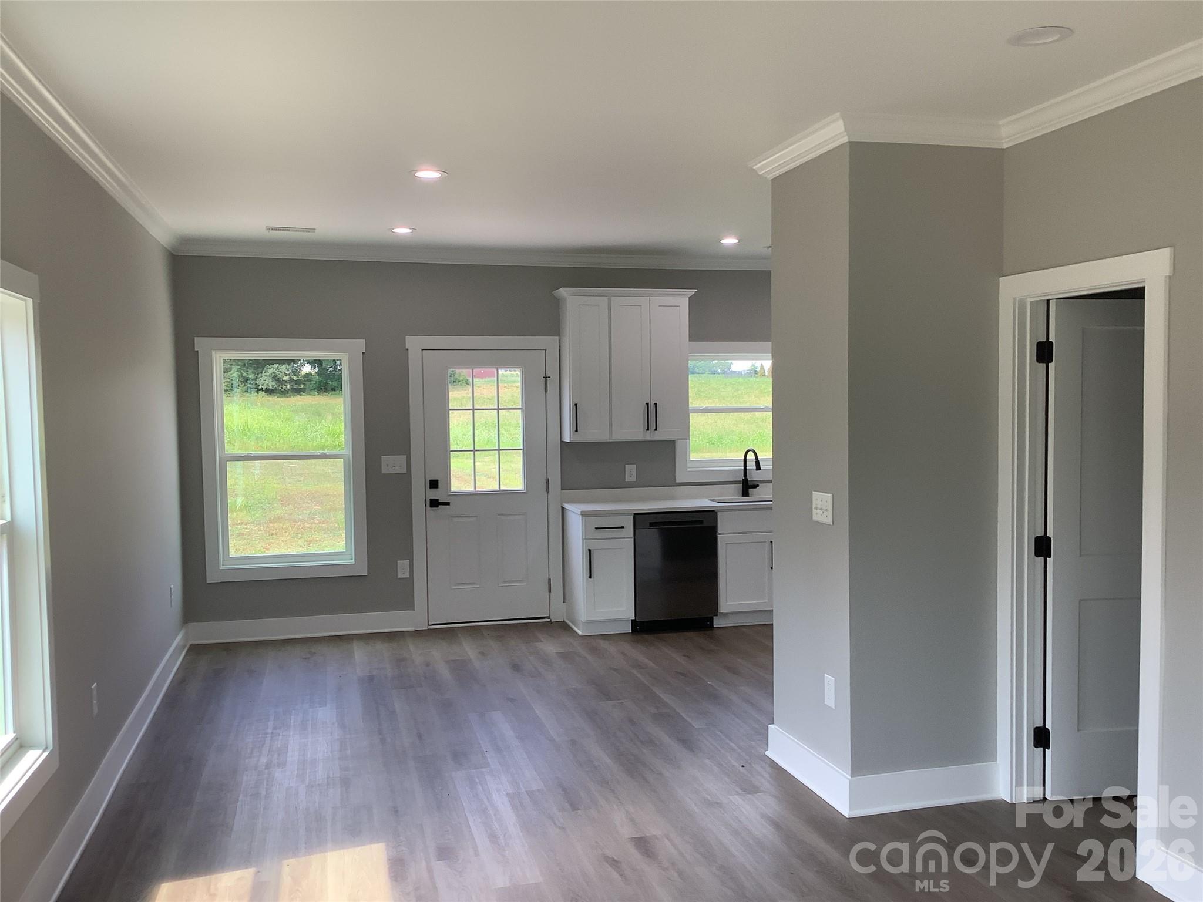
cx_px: 602
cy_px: 451
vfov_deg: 45.4
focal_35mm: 31
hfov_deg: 58.4
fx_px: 1077
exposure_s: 1/120
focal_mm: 3.3
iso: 64
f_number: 2.4
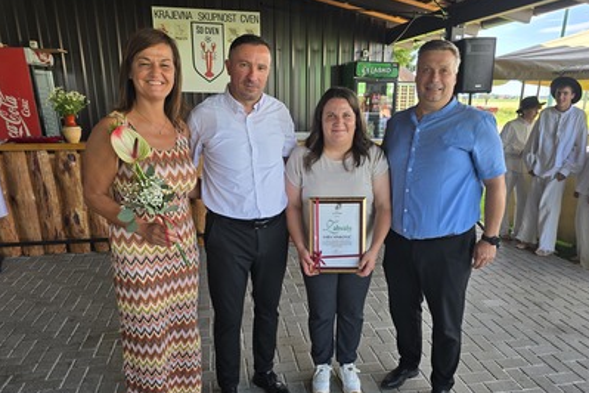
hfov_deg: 67.4
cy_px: 242
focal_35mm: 27
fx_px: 442
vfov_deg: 47.5
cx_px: 306
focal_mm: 6.3
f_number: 1.7
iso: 32
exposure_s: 1/180
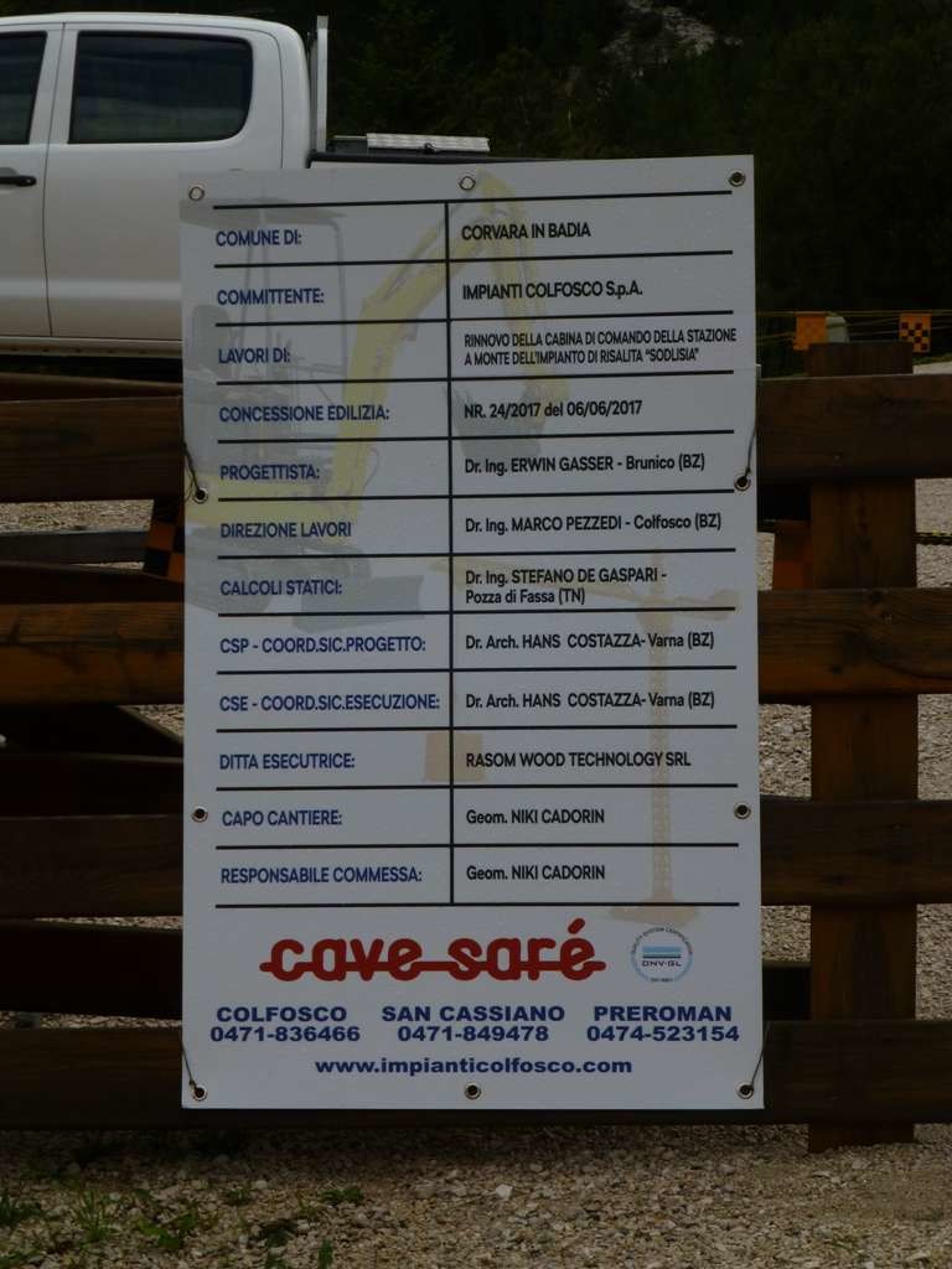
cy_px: 634
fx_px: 3520
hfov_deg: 15.4
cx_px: 476
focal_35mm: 96
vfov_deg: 20.4
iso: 100
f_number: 5.3
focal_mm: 17.1
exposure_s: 1/500
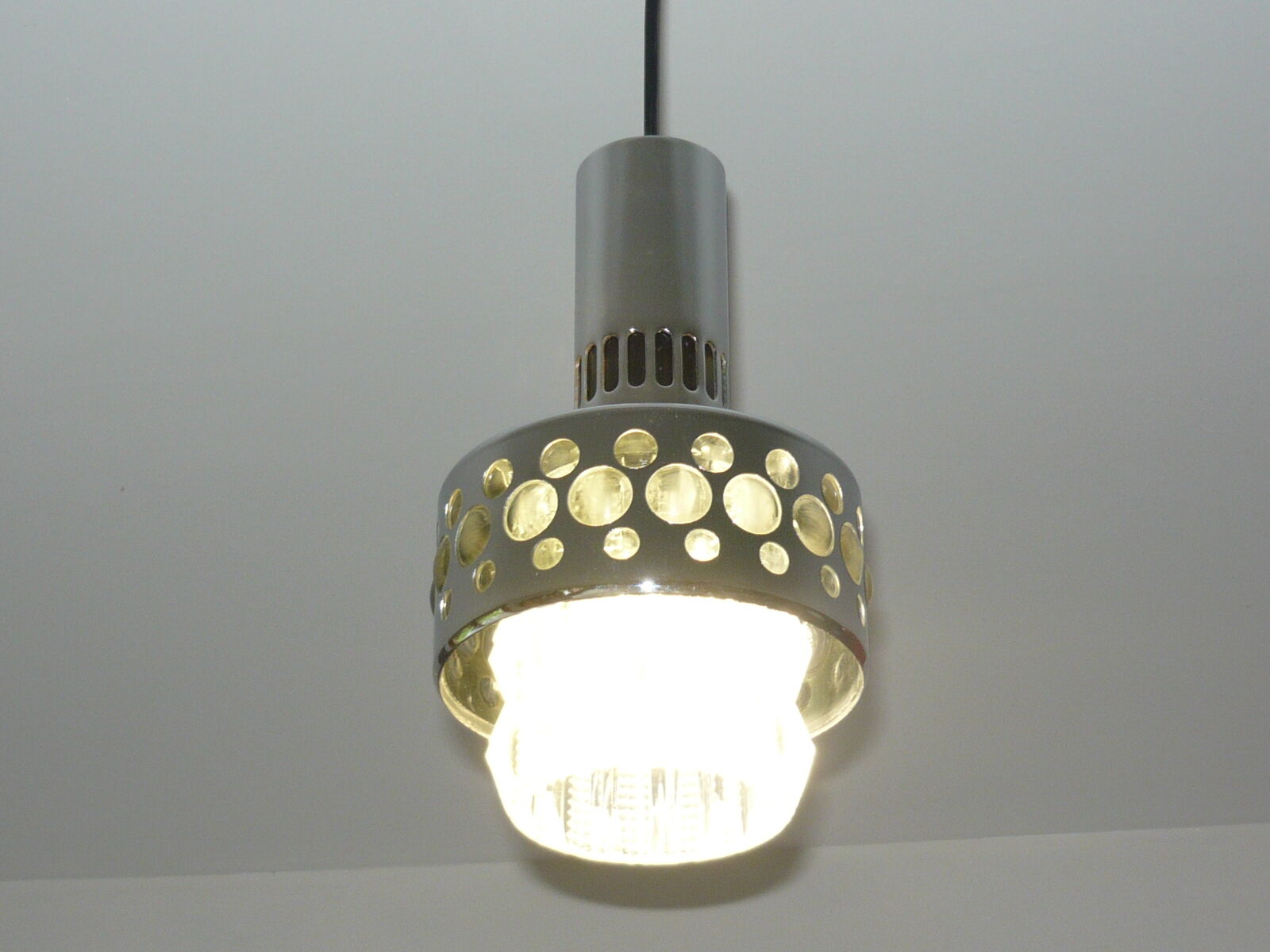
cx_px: 635
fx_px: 2752
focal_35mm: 75
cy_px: 476
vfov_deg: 19.6
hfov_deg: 26.0
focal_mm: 7.8
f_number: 3.1
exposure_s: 1/40
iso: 100
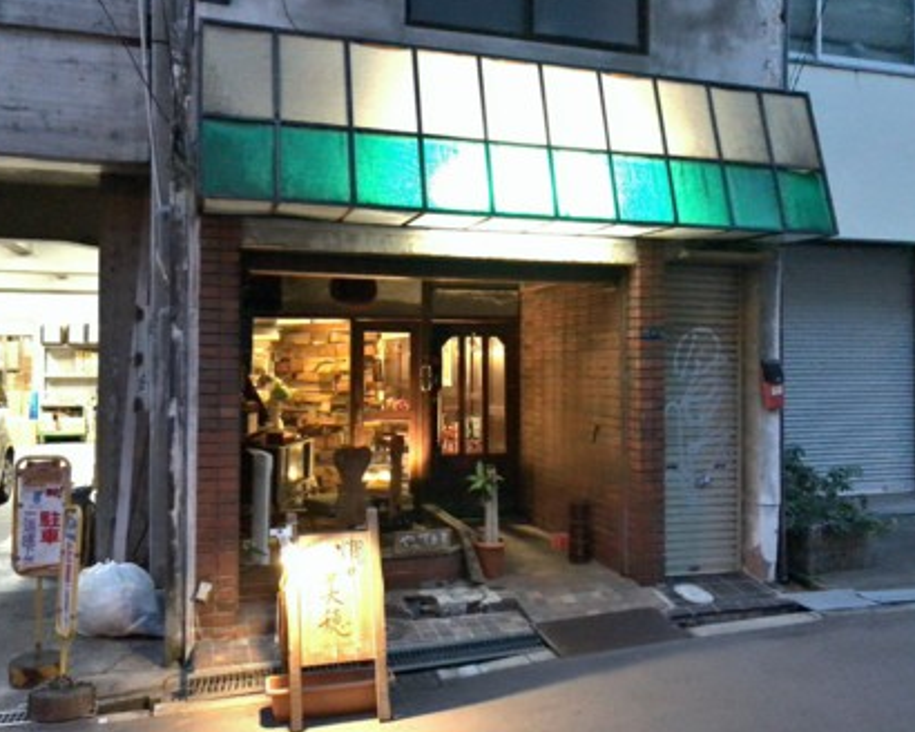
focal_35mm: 30
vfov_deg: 48.5
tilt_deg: +0.5
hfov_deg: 58.8
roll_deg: +0.2
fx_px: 812
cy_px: 362
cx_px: 473
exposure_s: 1/30
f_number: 1.8
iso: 1000
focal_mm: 3.99
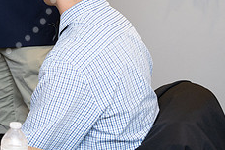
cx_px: -32
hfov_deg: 16.0
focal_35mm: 124
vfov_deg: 10.9
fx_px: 775
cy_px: -32
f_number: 5
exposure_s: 1/125
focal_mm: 49
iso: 1000
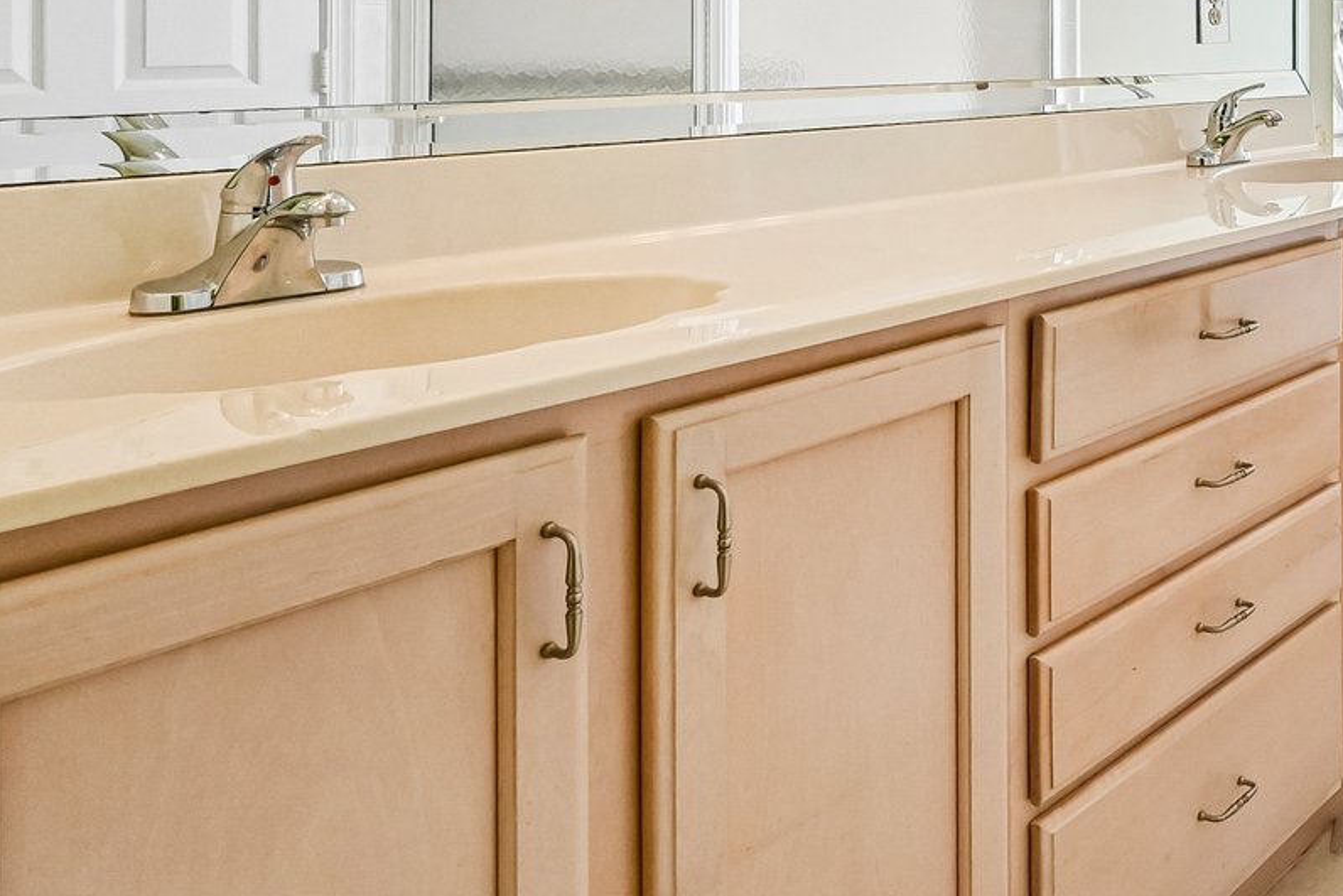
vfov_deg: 34.5
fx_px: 1343
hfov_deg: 42.5
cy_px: 63
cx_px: 1456
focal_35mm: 36
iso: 2500
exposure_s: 1/640
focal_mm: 14
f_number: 11
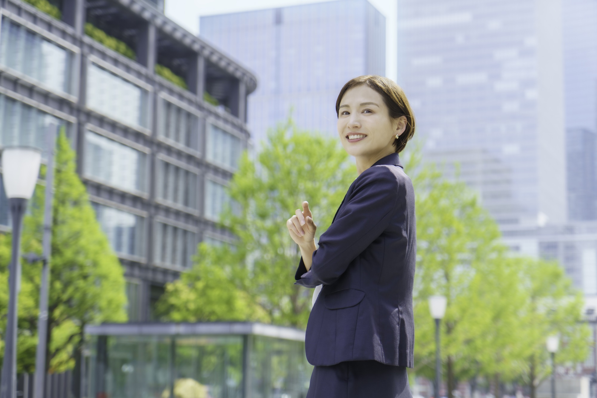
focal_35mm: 70
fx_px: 1161
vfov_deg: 19.5
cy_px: 199
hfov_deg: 28.8
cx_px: 298
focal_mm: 70
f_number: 4
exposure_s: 1/320
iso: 100
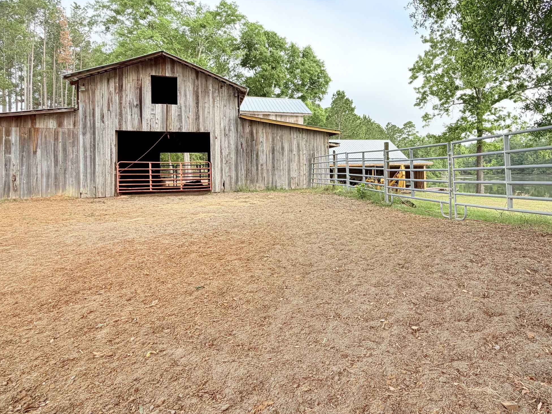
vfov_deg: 60.5
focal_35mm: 22
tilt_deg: +0.7
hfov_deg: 75.3
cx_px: 339
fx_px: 351
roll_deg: +1.7
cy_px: 164
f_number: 2.2
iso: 40
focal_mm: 2.22
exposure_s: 1/549
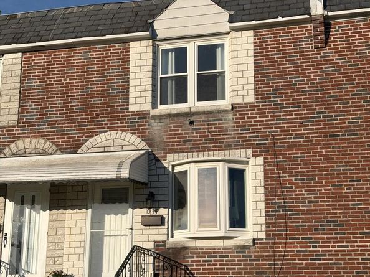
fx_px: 513
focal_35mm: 48
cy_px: 138
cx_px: 185
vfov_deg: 30.2
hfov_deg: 39.7
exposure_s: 1/7143
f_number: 1.78
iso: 64
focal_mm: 6.76
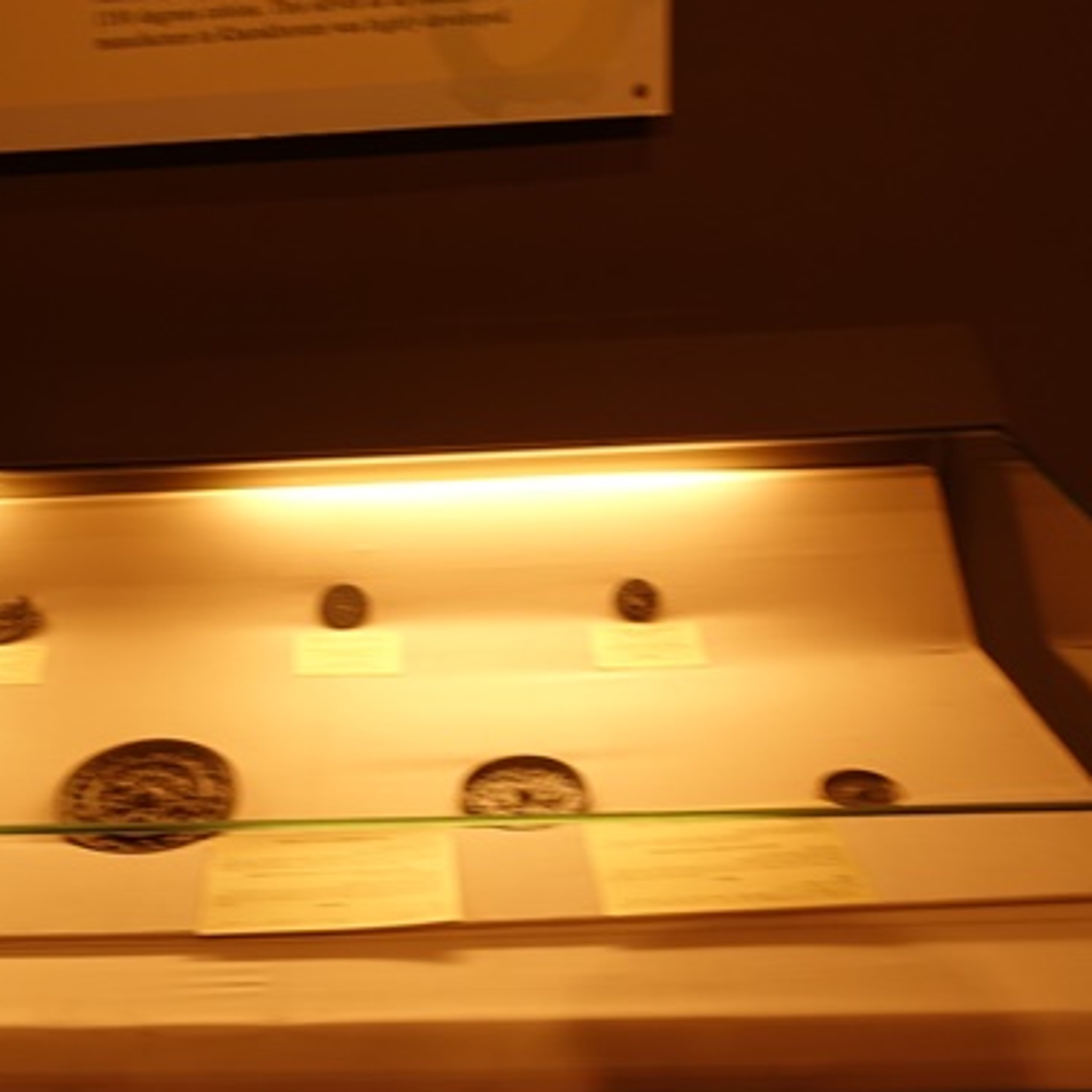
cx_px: 264
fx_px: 1428
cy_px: 702
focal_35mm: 40
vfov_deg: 41.5
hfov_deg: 40.6
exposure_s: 1/30
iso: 125
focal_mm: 8.8
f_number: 2.5
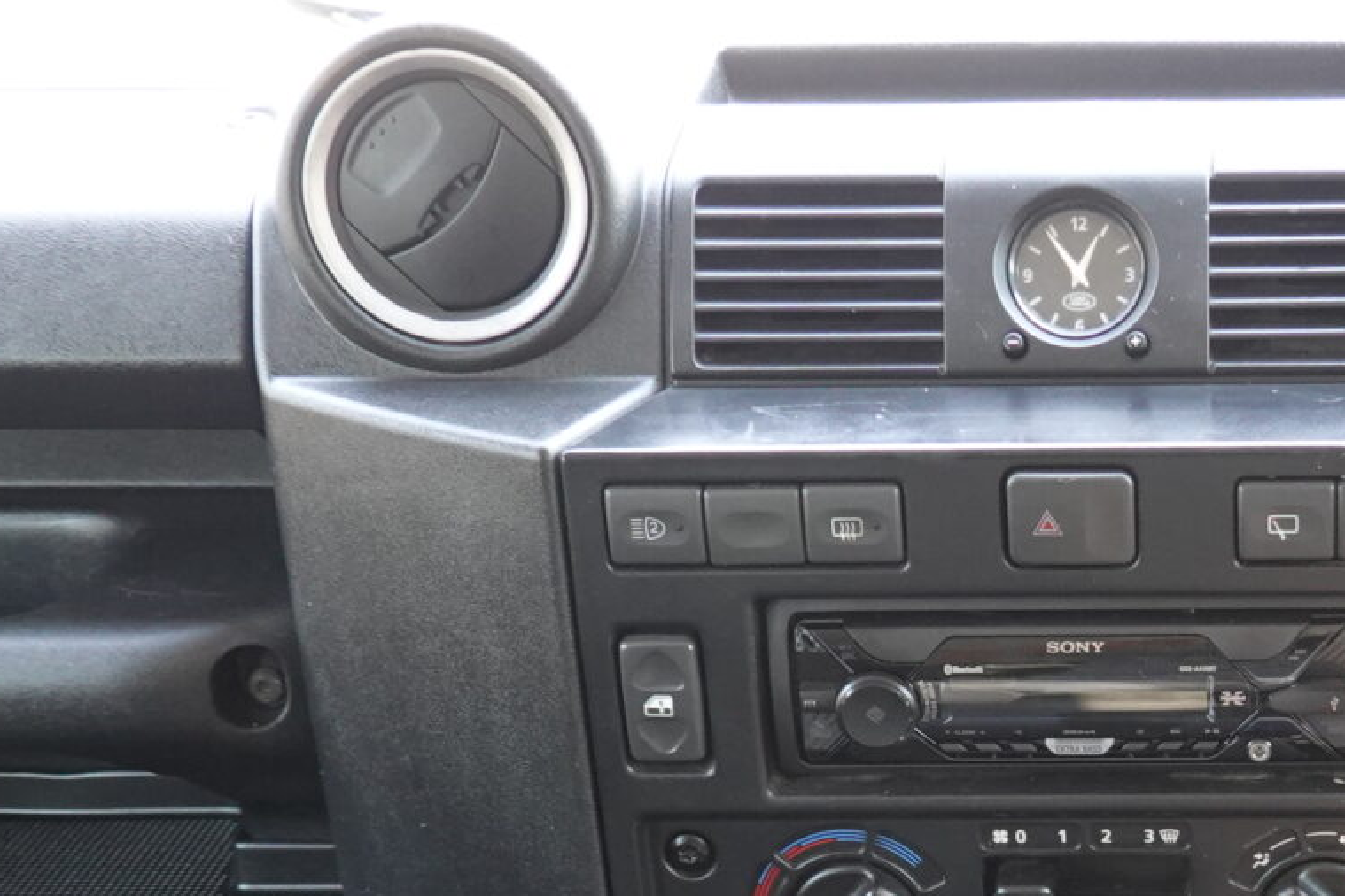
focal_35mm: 81
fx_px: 3026
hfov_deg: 24.2
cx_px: 1251
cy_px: 1051
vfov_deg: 16.2
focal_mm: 9
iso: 400
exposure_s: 1/30
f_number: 2.8
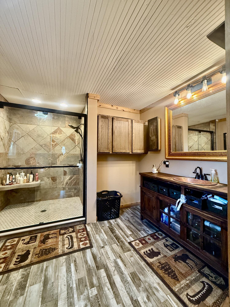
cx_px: 115
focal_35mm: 14
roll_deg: -0.5
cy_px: 154
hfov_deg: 85.7
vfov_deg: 102.1
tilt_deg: +1.5
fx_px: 124
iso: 400
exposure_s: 1/60
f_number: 2.2
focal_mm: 2.22
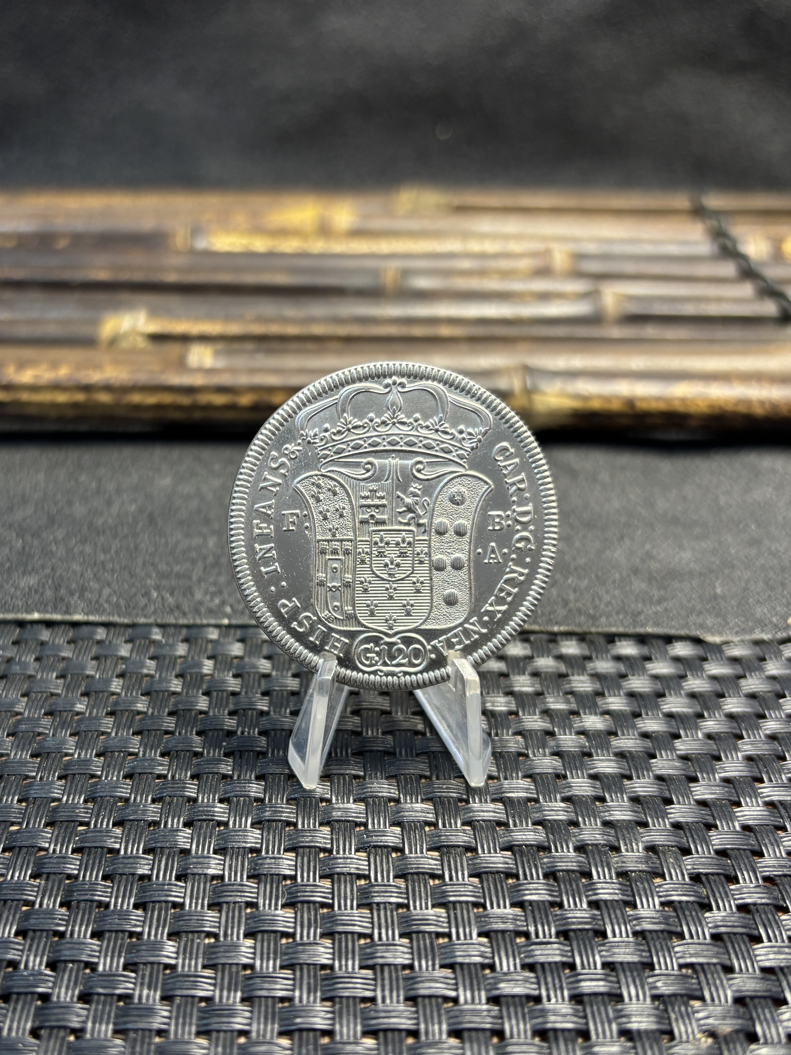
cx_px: 396
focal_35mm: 26
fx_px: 792
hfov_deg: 53.1
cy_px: 528
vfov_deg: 67.3
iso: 125
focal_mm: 5.96
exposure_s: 1/50
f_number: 1.6
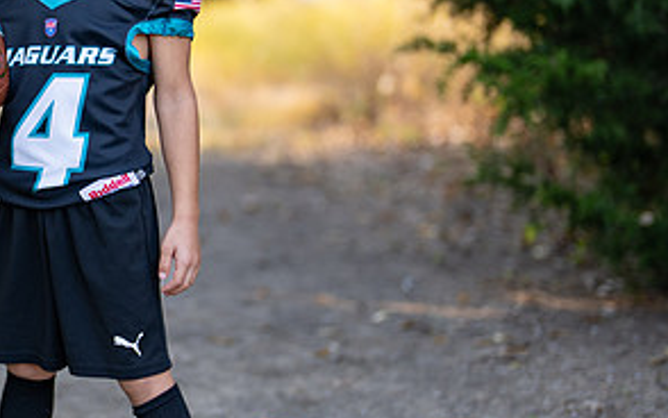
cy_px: 176
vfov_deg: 11.6
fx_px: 2058
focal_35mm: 113
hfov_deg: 18.2
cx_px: 84
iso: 100
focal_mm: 50
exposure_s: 1/400
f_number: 1.2
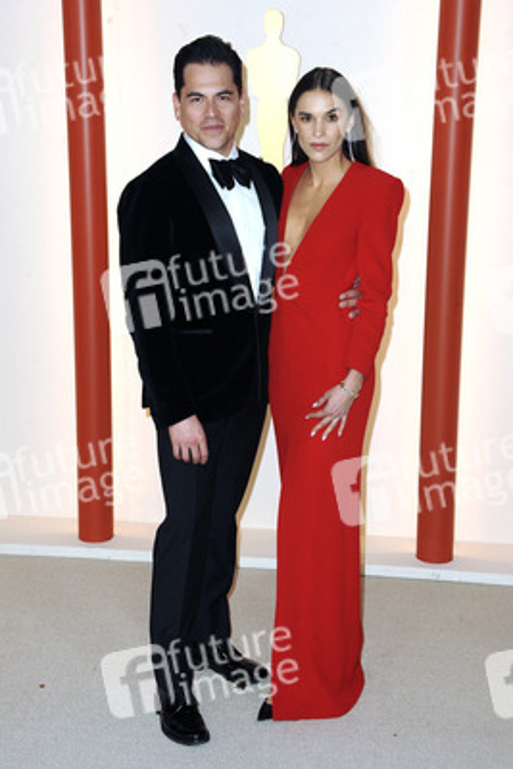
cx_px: 256
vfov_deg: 36.2
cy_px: 384
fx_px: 1175
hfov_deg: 24.6
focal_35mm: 55
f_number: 7.1
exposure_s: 1/200
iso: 1600
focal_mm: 55
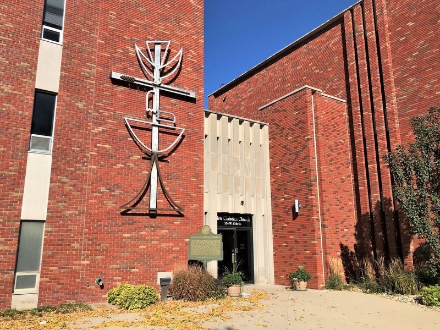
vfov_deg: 49.7
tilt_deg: +12.6
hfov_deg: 63.4
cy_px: 165
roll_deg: +2.5
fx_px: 356
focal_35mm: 28
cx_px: 220
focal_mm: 3.99
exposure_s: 1/3831
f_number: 1.8
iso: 20
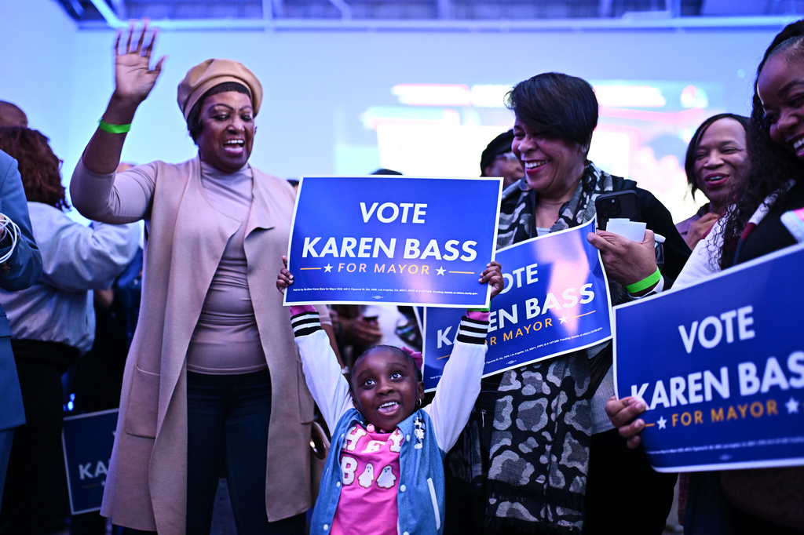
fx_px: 781
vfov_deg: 37.8
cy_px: 268
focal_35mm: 35
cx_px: 402
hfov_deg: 54.4
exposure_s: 1/100
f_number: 1.2
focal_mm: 35
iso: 3200
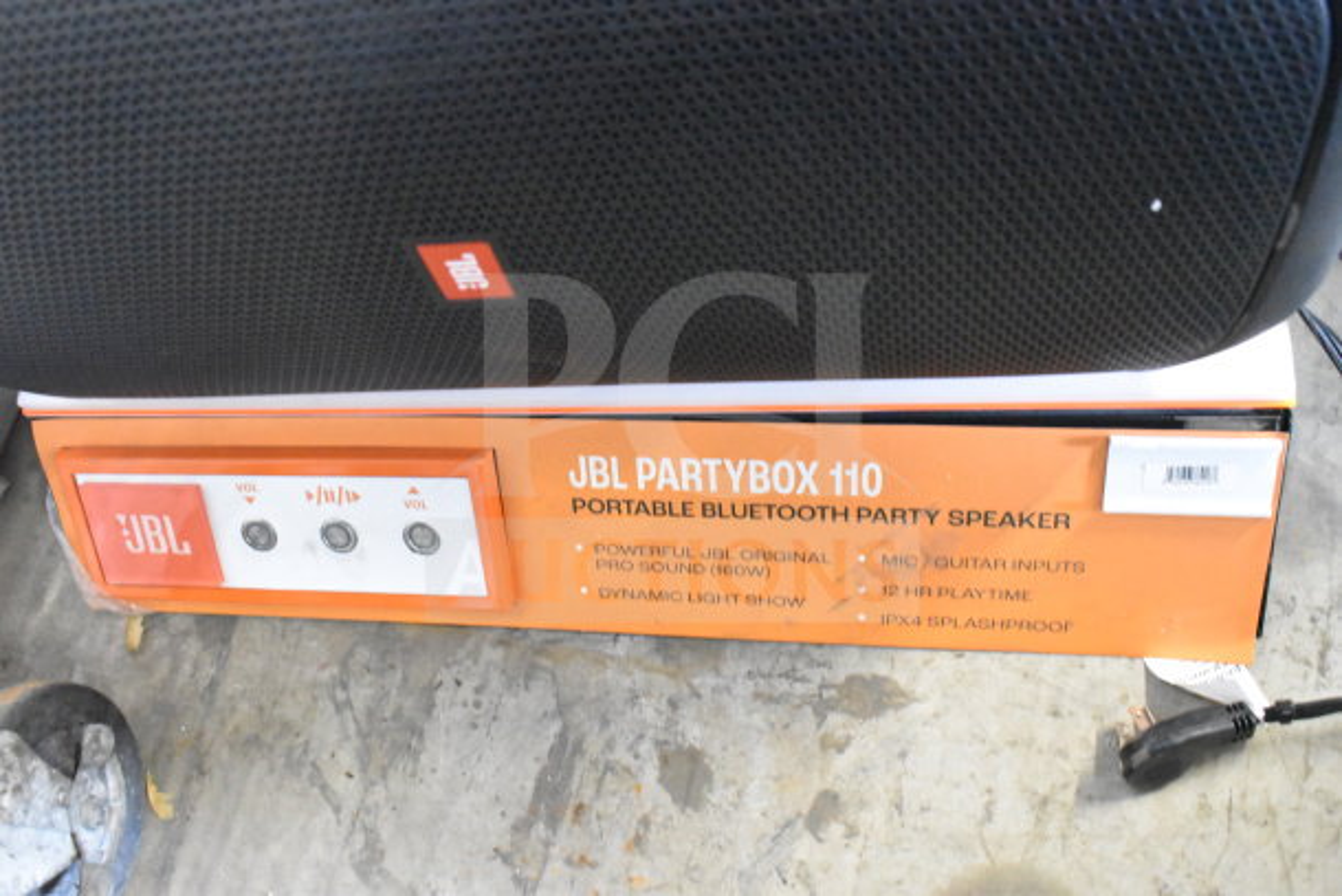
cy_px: 448
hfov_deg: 57.2
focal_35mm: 33
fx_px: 1230
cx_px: 671
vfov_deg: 40.0
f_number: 3.8
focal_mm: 22
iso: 12800
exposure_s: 1/30
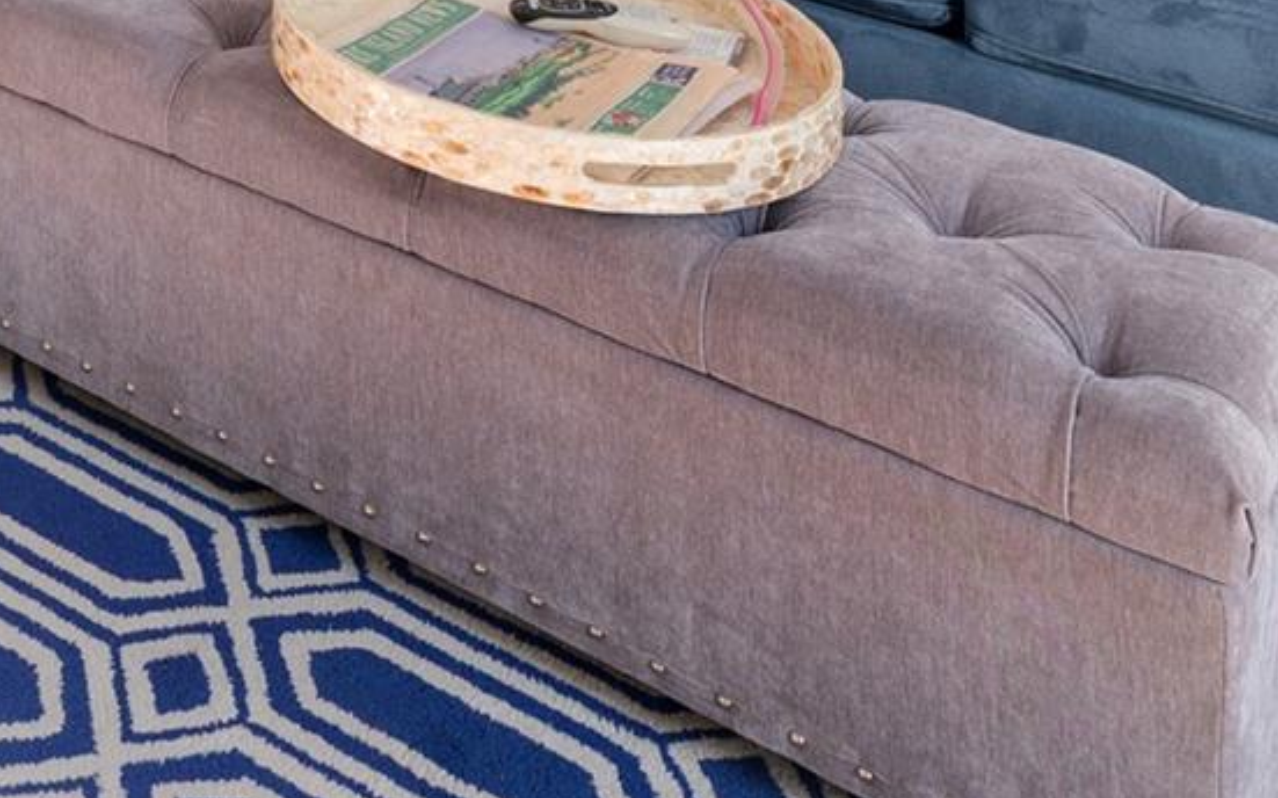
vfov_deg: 18.1
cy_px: -728
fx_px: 1845
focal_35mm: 53
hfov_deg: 32.9
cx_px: -167
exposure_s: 1/20
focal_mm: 14
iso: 320
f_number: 7.1
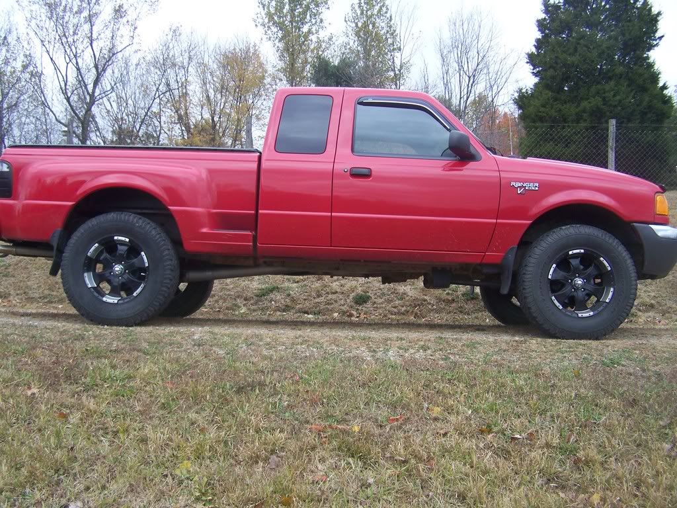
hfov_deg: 49.0
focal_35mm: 38
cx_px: 338
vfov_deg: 37.7
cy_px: 254
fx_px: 743
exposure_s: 1/200
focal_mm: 6.3
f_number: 2.8
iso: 64
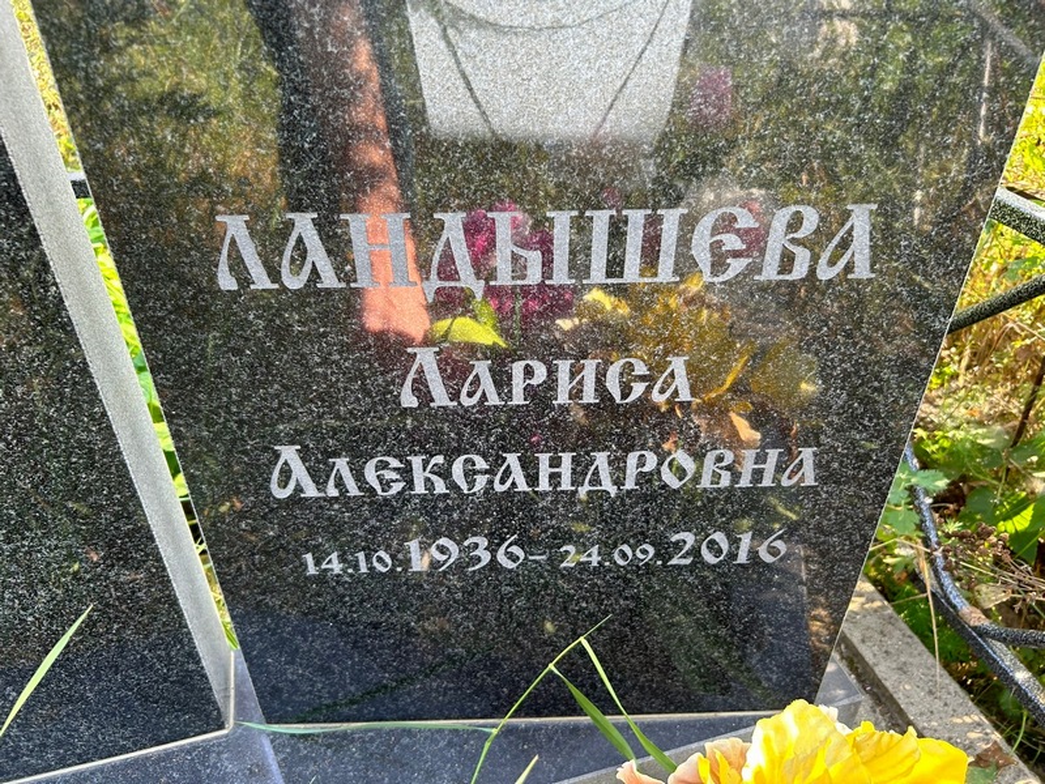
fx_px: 785
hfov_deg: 67.3
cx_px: 522
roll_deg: +2.5
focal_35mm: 26
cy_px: 392
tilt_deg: -37.1
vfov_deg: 53.1
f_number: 1.5
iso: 50
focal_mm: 5.7
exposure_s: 1/121
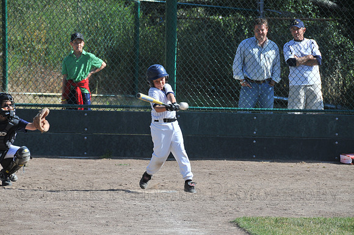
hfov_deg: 6.9
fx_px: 2946
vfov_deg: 4.6
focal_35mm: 300
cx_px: 177
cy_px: 118
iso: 200
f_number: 8
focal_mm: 200
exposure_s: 1/500
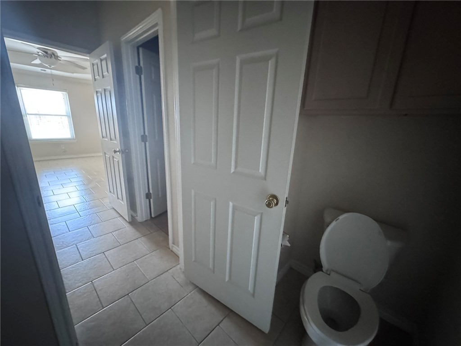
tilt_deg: -14.4
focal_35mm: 14
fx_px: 186
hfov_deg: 102.1
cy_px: 173
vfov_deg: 85.7
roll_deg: -2.9
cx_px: 230
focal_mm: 2.22
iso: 1600
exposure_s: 1/40
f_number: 2.2
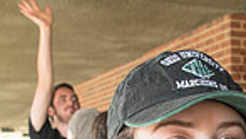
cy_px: 237
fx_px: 646
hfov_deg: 21.0
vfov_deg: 11.5
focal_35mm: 99
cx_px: 234
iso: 640
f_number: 5
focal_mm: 24
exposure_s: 1/60
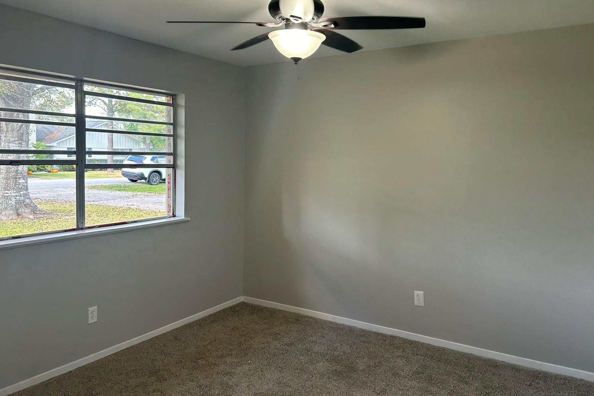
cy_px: 175
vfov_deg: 46.3
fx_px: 462
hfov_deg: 65.5
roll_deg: -1.1
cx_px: 304
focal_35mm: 28
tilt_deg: -2.7
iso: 80
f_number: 1.5
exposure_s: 1/120
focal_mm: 5.7
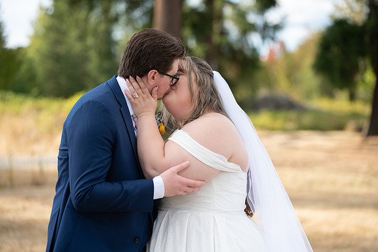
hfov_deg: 20.2
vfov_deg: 13.6
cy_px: 126
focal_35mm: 101
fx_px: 1061
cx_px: 189
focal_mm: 101
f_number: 2.8
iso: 400
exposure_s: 1/1600
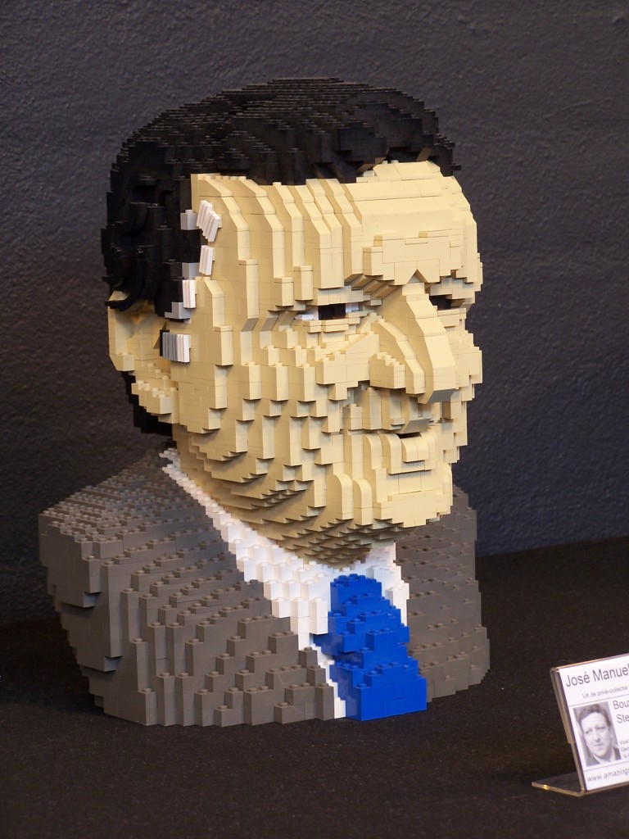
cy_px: 420
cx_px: 314
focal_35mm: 128
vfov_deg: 15.4
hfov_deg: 11.6
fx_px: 3101
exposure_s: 1/2
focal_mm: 21.2
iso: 80
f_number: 3.2
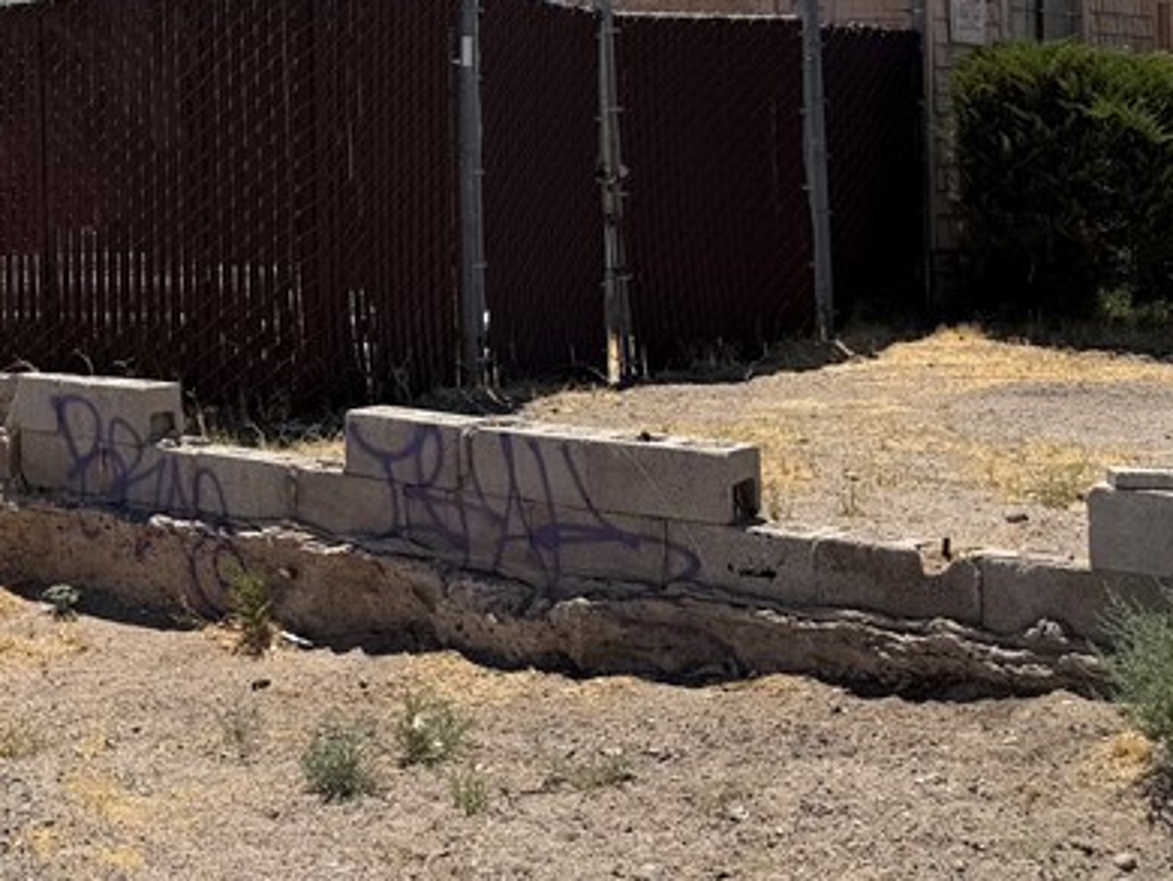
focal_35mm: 63
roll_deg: +0.3
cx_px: -135
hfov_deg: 27.9
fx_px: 2136
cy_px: 69
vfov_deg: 22.7
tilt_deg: +2.7
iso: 80
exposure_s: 1/5714
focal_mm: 6.76
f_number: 1.78
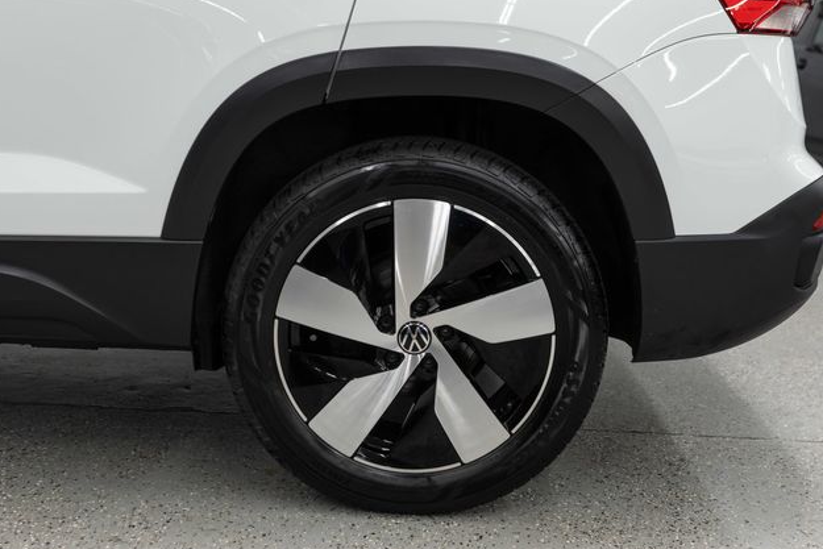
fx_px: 983
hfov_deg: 45.4
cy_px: 276
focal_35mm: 43
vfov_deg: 31.2
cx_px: 412
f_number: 3.2
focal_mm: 28
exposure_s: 1/50
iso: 200
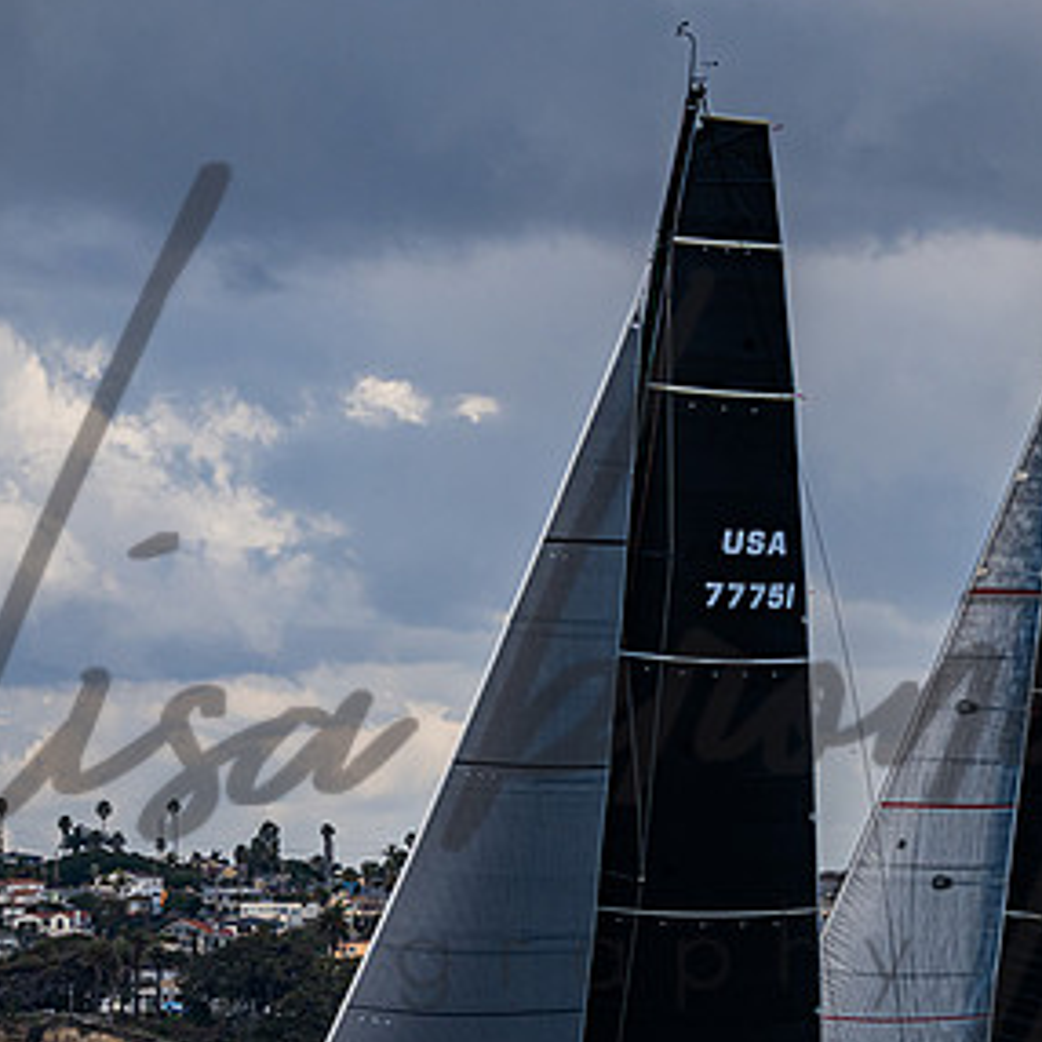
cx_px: 892
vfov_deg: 5.0
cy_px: 589
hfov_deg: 5.0
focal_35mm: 352
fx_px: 11988
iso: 400
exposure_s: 1/3200
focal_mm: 180
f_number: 5.6
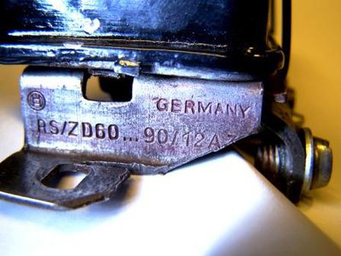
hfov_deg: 49.0
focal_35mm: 38
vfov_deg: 37.7
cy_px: 128
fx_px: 374
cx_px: 170
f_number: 2.8
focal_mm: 6.3
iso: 80
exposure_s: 1/60
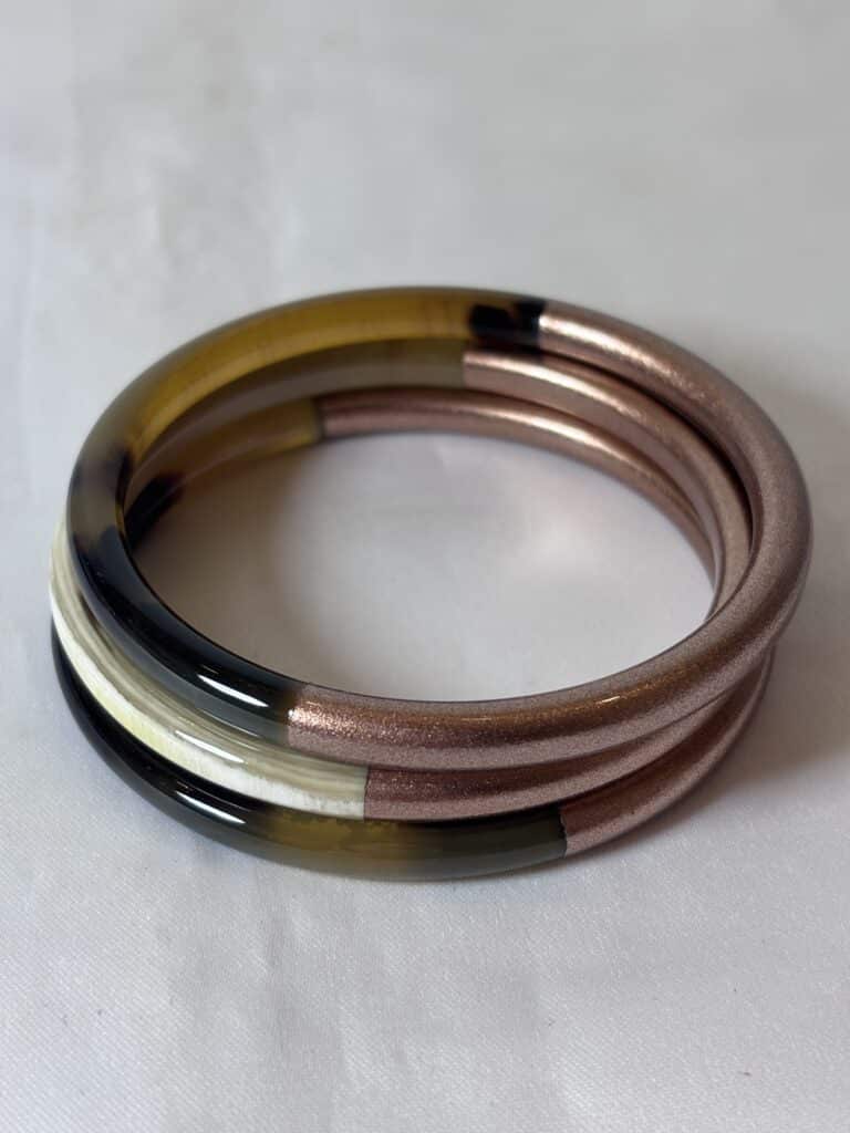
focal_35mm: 52
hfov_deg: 28.0
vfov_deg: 36.8
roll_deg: -1.1
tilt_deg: -40.9
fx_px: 1702
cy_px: 566
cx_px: 425
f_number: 1.6
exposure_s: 1/100
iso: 25
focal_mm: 5.96
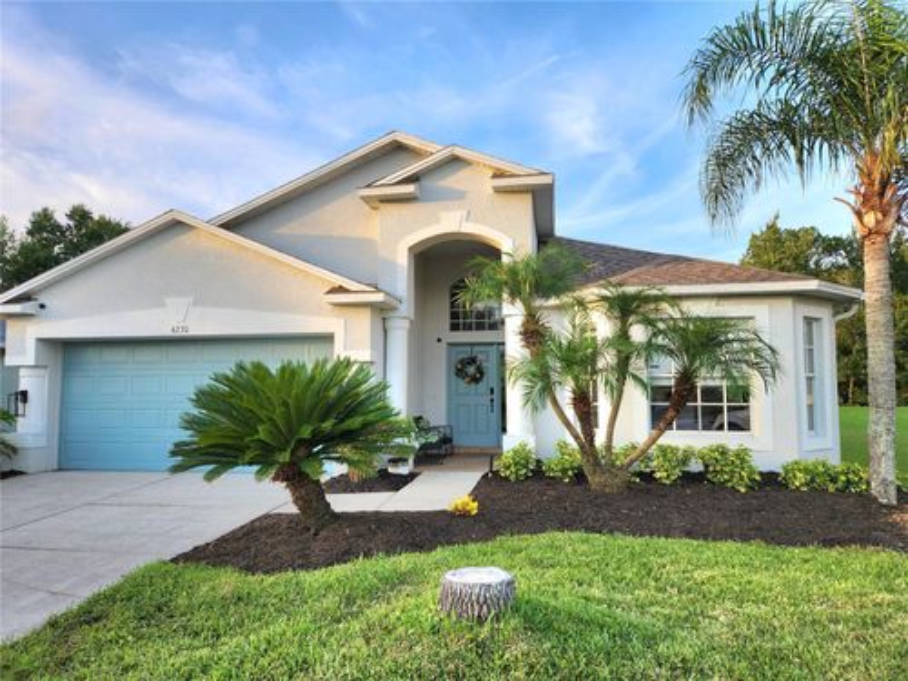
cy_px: 340
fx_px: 603
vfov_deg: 58.9
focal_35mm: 23
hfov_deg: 73.9
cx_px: 454
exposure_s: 1/217
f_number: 1.8
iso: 20
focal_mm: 5.4
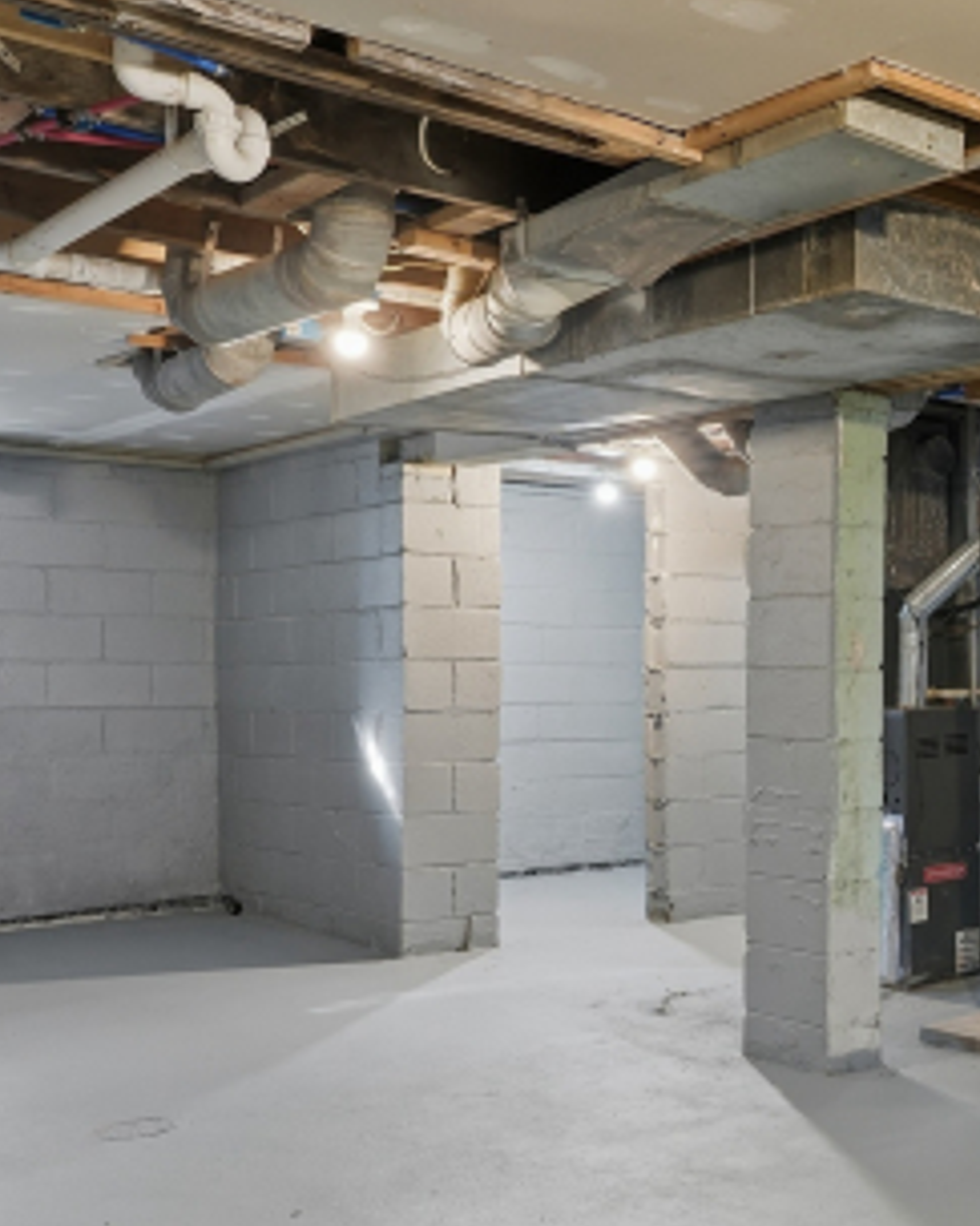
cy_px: 694
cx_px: 1242
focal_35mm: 44
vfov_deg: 41.9
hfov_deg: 28.6
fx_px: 1596
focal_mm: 19
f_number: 9
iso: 250
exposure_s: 1/5
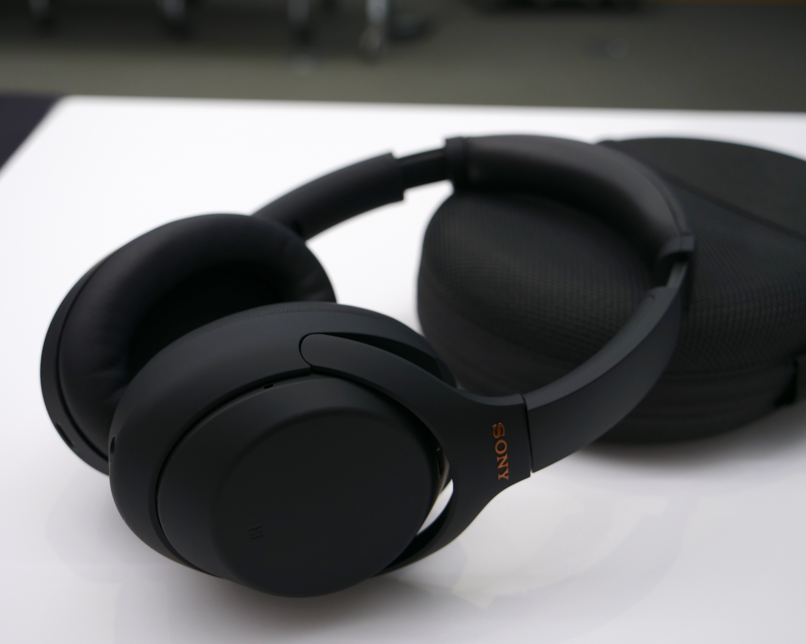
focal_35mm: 38
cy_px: 321
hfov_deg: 47.9
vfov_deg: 39.2
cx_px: 386
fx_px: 906
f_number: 3.2
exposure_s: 1/80
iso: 200
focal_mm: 18
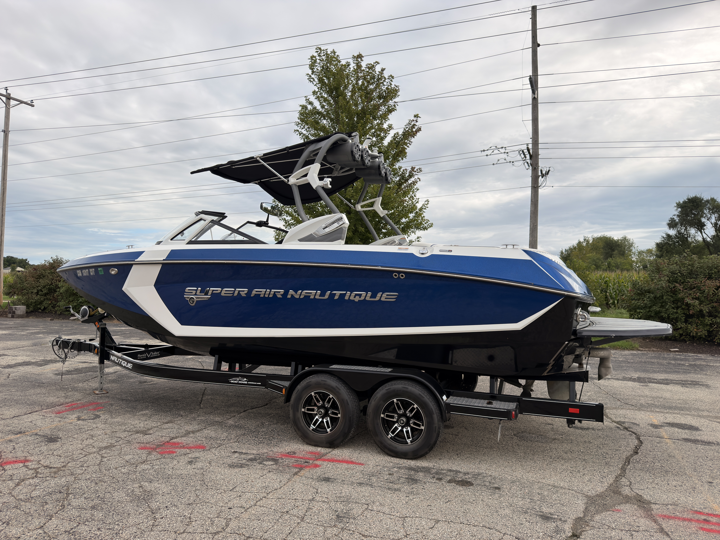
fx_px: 499
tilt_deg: +0.5
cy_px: 270
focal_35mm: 24
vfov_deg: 56.8
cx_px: 360
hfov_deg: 71.6
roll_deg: -1.6
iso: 64
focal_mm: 6.76
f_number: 1.78
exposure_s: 1/4926
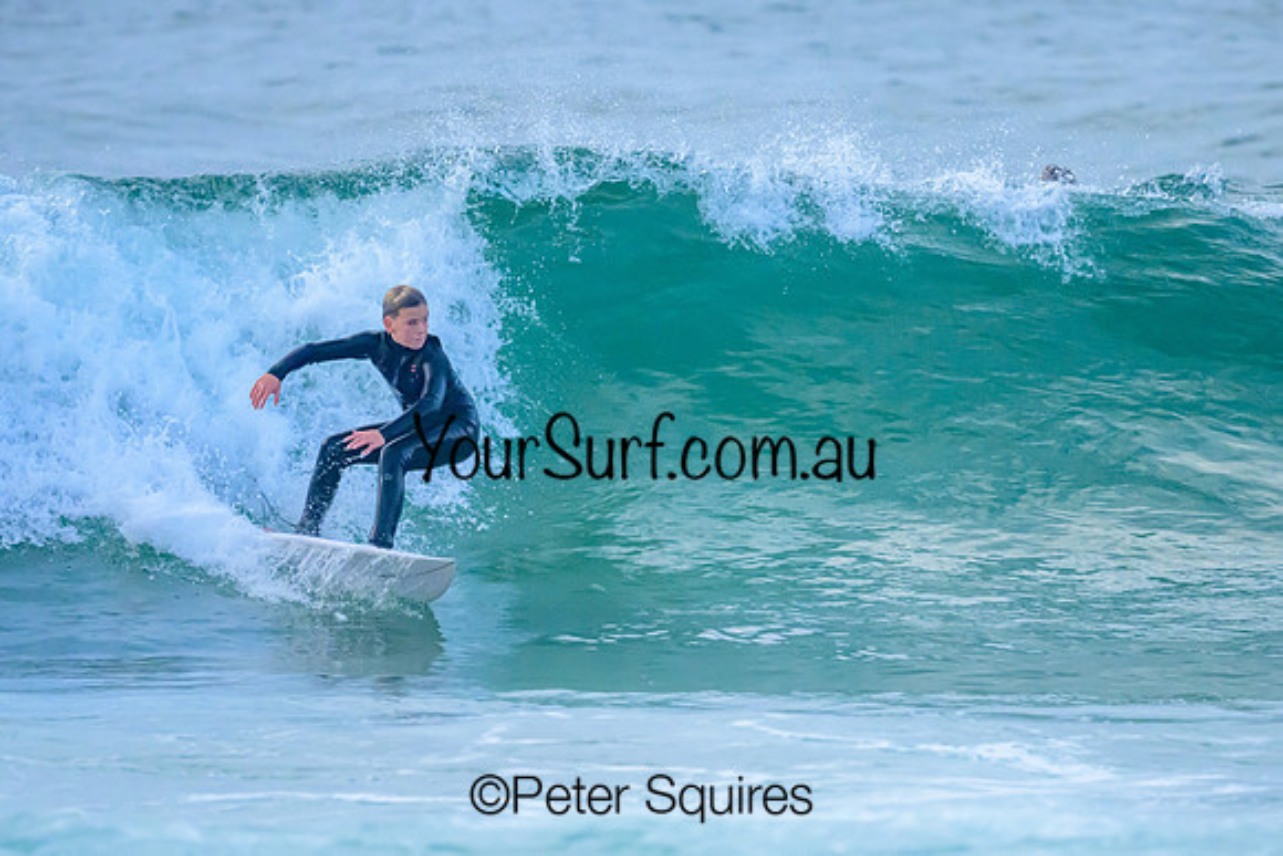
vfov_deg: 1.4
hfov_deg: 2.0
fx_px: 35862
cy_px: 424
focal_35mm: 1006
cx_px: 664
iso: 4500
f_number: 6.3
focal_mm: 800
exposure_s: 1/2000
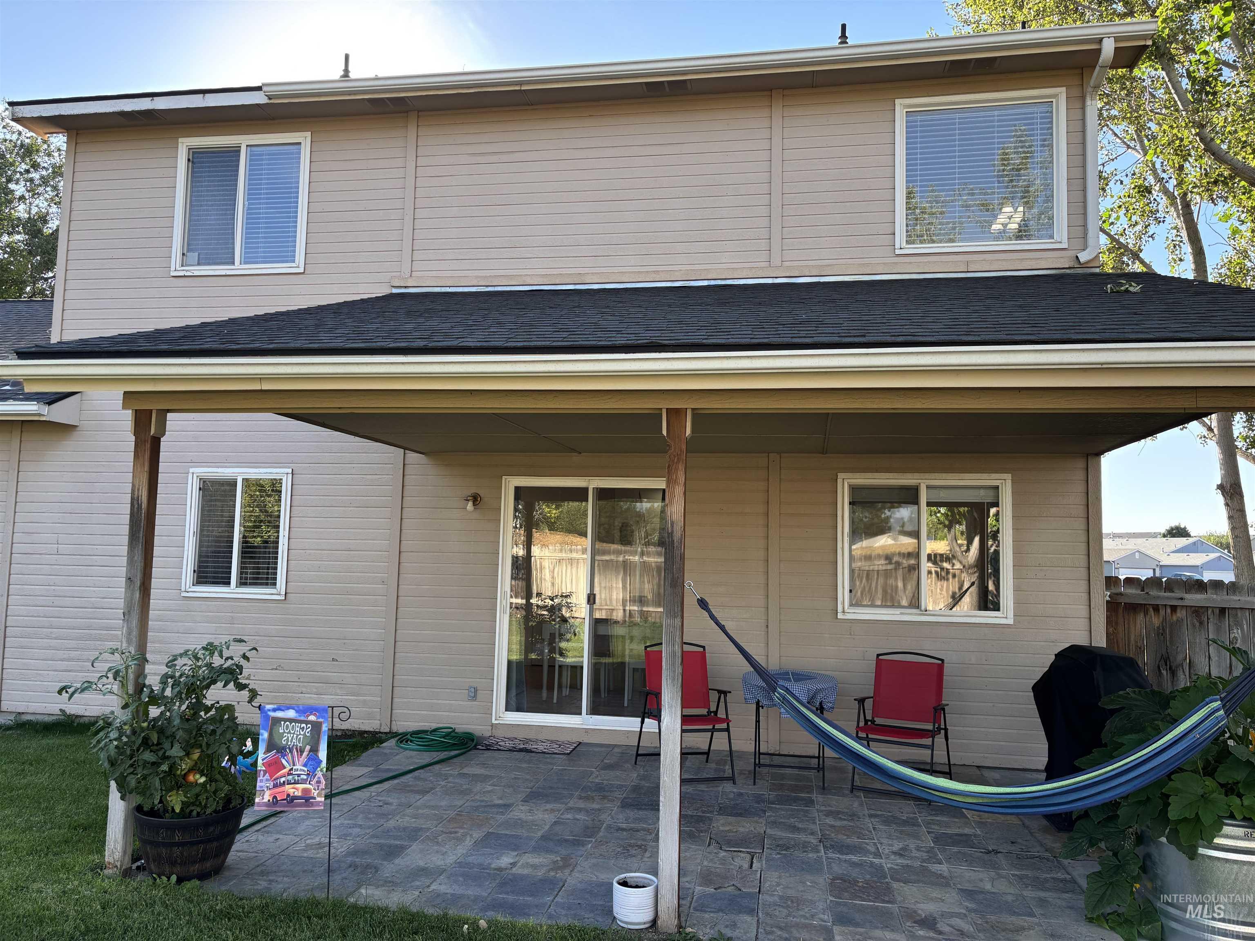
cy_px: 470
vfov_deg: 53.1
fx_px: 943
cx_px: 628
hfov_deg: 67.3
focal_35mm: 26
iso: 50
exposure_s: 1/413
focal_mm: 5.96
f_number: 1.6
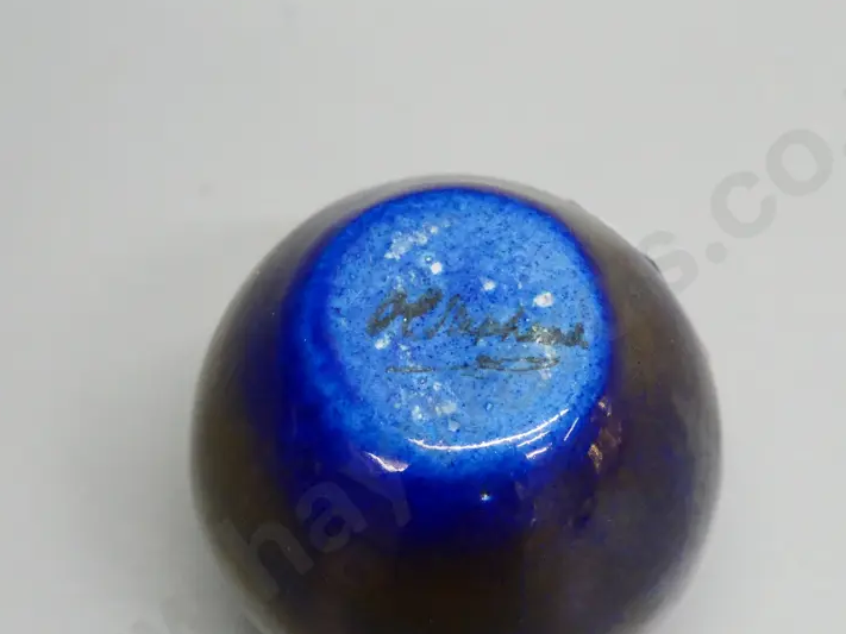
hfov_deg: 16.3
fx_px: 2957
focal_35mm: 121
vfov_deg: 12.2
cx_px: 470
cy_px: 408
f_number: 5.5
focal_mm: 42
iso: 3200
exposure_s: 1/100
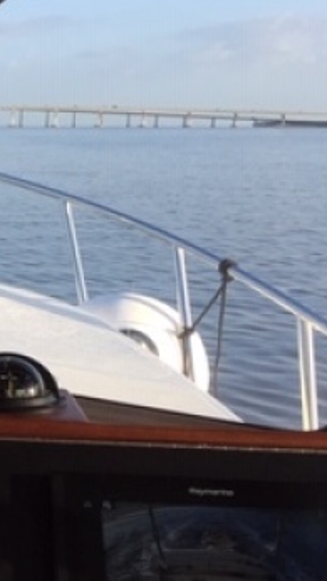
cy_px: 322
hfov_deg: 14.3
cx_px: -285
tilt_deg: -10.7
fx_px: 1124
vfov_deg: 28.9
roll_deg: -1.6
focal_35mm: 73
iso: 32
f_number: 2.2
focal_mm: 4.15
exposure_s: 1/807
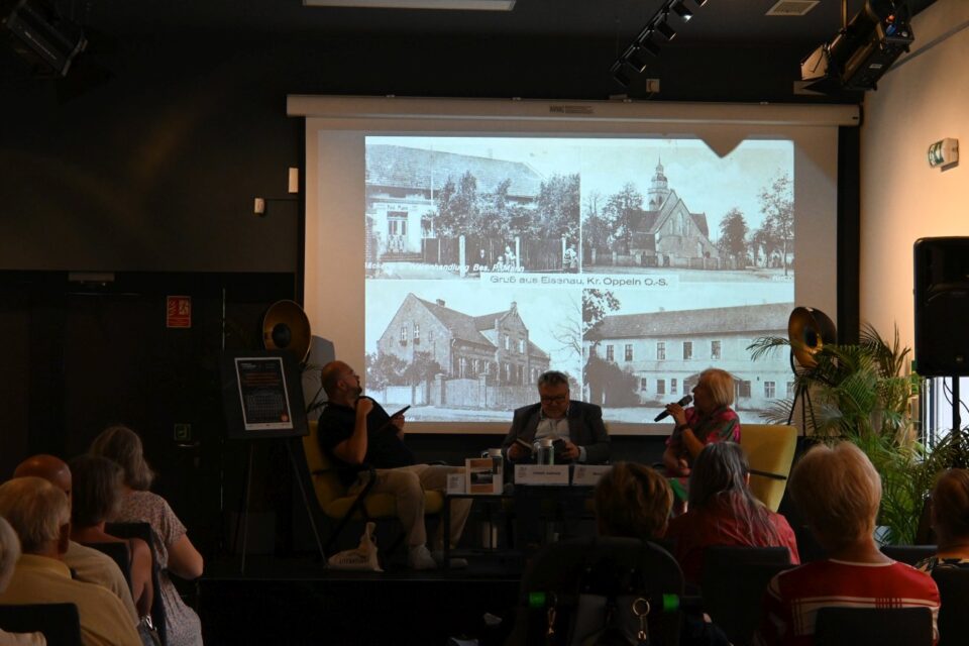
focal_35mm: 75
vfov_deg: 18.2
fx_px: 2019
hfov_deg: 27.0
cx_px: 484
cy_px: 323
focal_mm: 50
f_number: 6.3
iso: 3200
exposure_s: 1/80
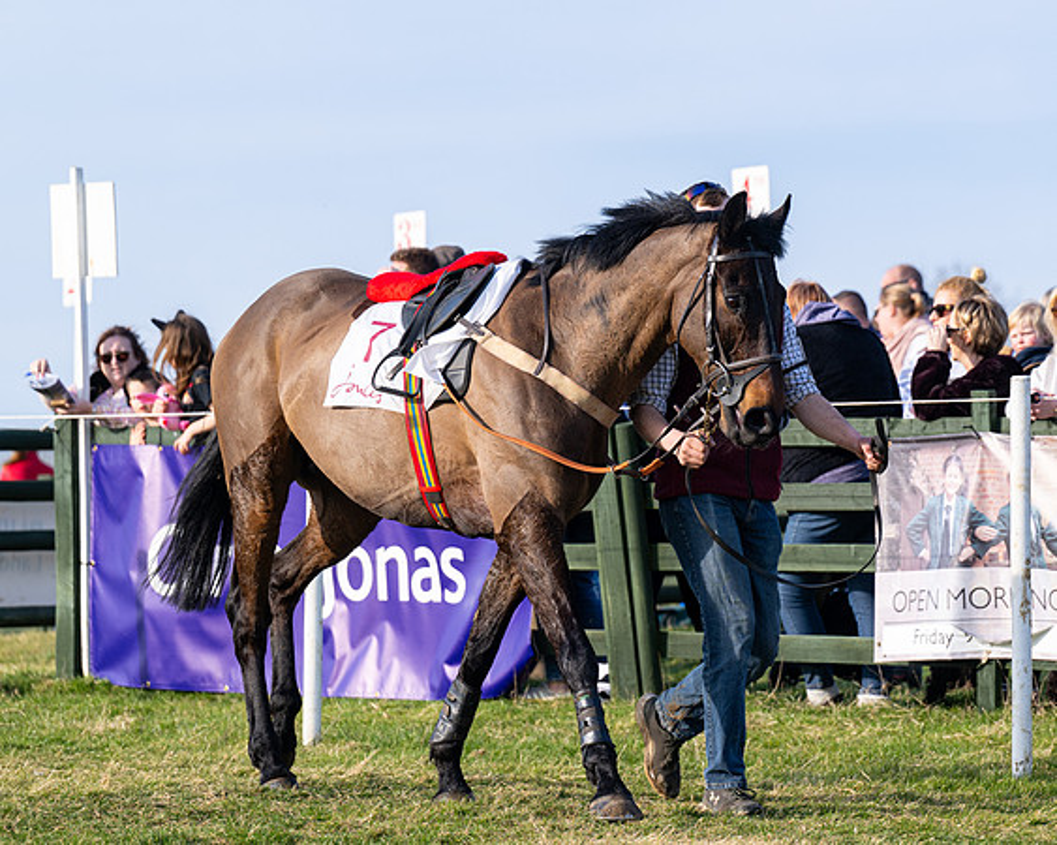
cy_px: 308
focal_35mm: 193
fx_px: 6047
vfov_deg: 8.0
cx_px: 671
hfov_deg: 10.0
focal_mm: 135
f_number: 4.5
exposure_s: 1/800
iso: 125
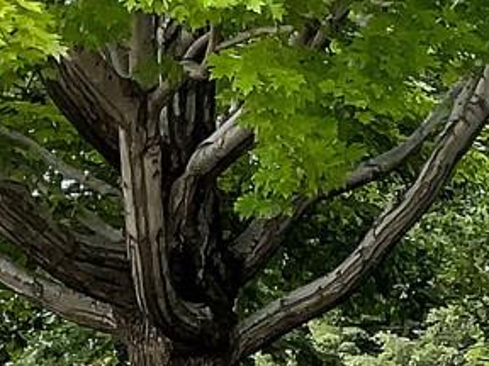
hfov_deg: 10.3
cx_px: 1246
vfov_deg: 9.2
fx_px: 2274
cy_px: 312
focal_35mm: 161
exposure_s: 1/318
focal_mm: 3
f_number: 1.8
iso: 16
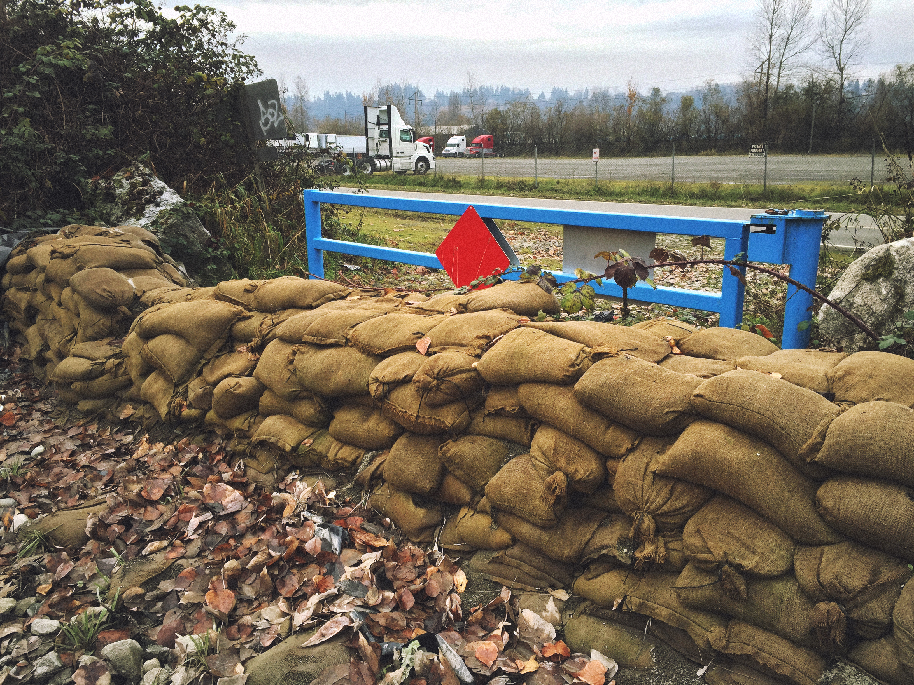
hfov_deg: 61.7
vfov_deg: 48.2
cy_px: 342
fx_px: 766
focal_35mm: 29
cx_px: 457
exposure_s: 1/176
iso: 32
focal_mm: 4.15
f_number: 2.2
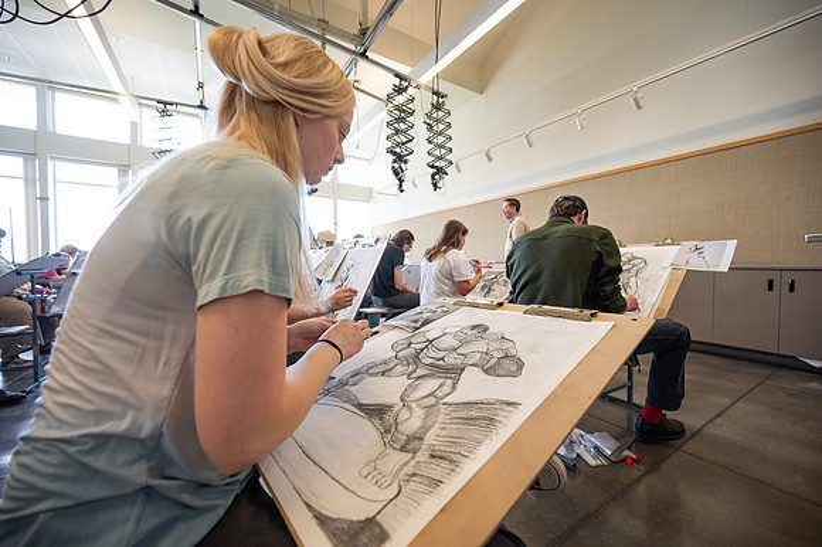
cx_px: 411
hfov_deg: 104.3
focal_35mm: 14
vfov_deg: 81.1
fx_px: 319
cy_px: 274
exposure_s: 1/160
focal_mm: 14
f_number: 4
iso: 800
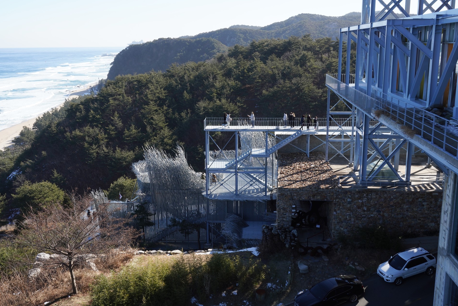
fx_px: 496
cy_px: 149
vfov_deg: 34.2
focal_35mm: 39
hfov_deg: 49.5
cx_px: 221
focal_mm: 37
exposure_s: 1/100
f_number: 20
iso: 400
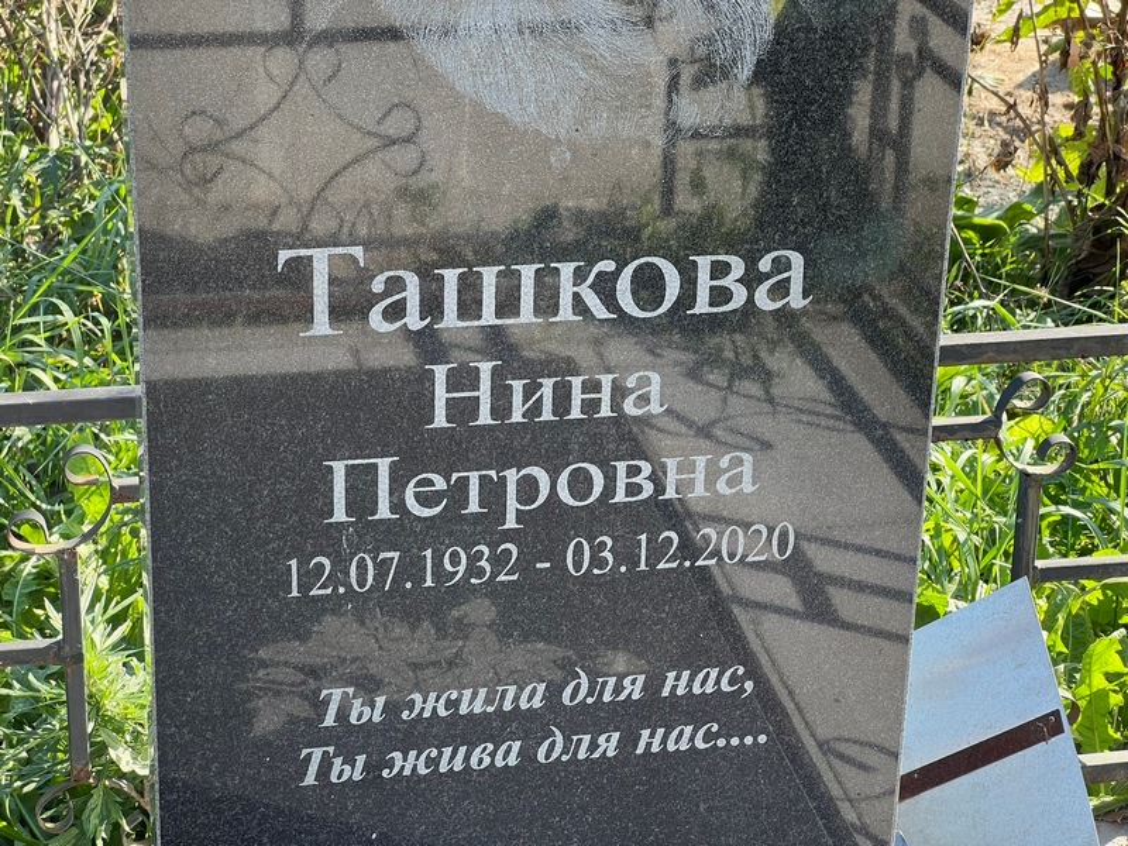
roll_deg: -1.3
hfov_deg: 25.3
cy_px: 423
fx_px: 2509
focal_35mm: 77
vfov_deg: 19.1
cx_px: 564
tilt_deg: -25.6
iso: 32
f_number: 2.8
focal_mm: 9
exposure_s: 1/109
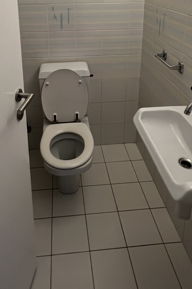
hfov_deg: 46.1
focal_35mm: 28
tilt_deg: -14.4
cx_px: 76
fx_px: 224
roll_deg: +1.2
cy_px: 40
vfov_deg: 58.0
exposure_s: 1/100
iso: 200
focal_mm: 1.57
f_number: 1.8
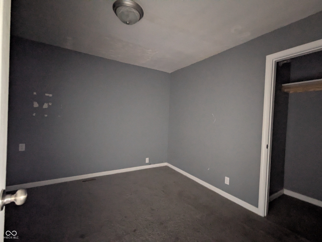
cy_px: 121
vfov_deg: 78.1
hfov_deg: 94.5
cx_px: 161
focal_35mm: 16
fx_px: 149
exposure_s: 1/14.9
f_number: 2.2
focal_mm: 2.35
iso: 640
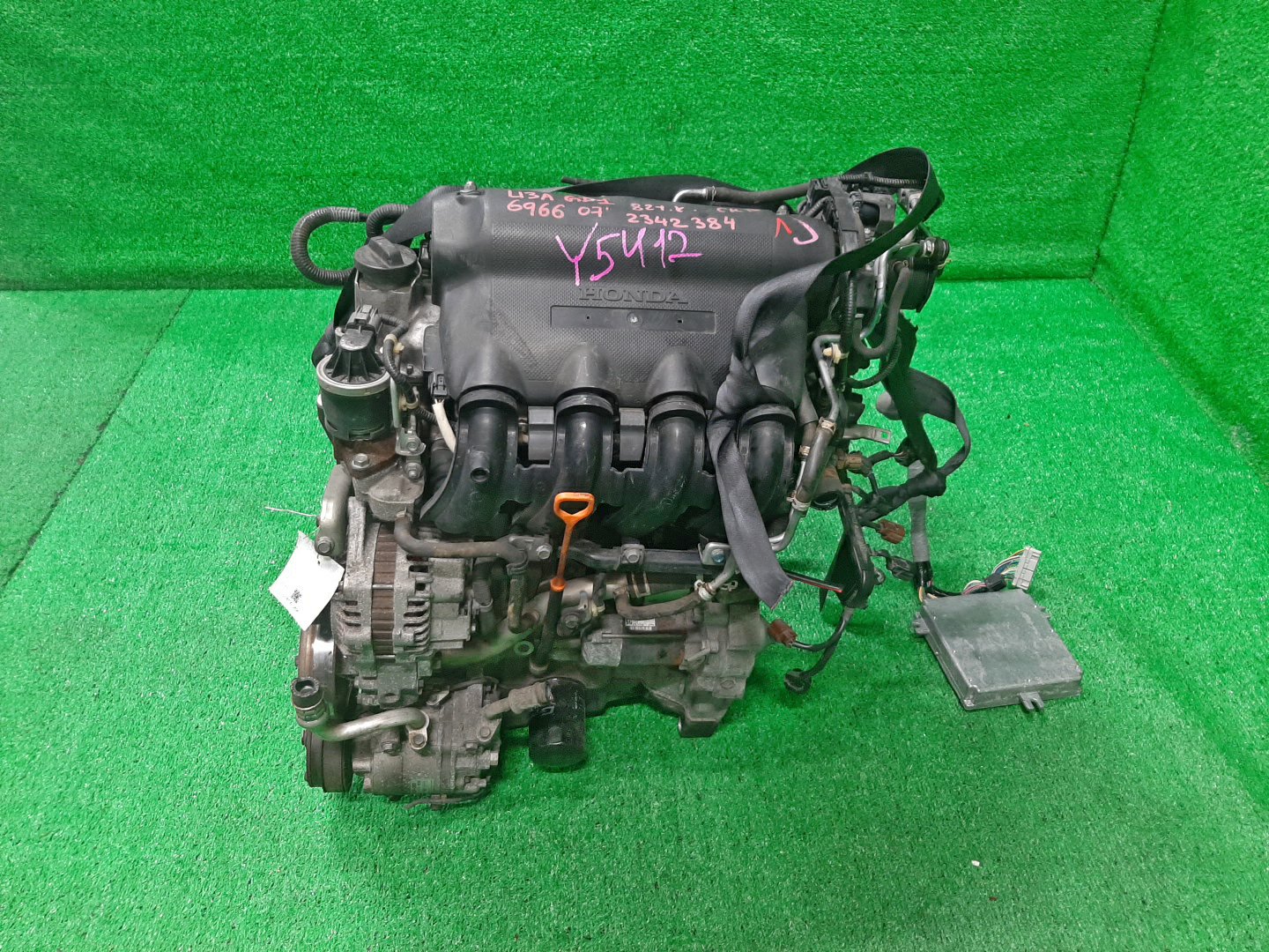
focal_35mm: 26
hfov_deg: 67.3
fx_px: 953
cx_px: 634
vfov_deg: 53.1
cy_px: 476
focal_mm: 3.93
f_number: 1.7
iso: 157
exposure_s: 1/50
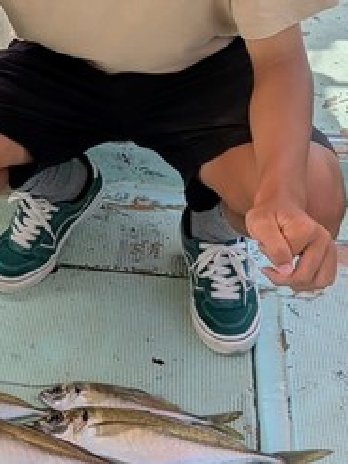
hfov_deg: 16.6
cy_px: 111
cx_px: -132
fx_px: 1114
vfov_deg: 23.3
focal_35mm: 83
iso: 25
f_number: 1.7
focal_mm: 4.53
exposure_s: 1/1266
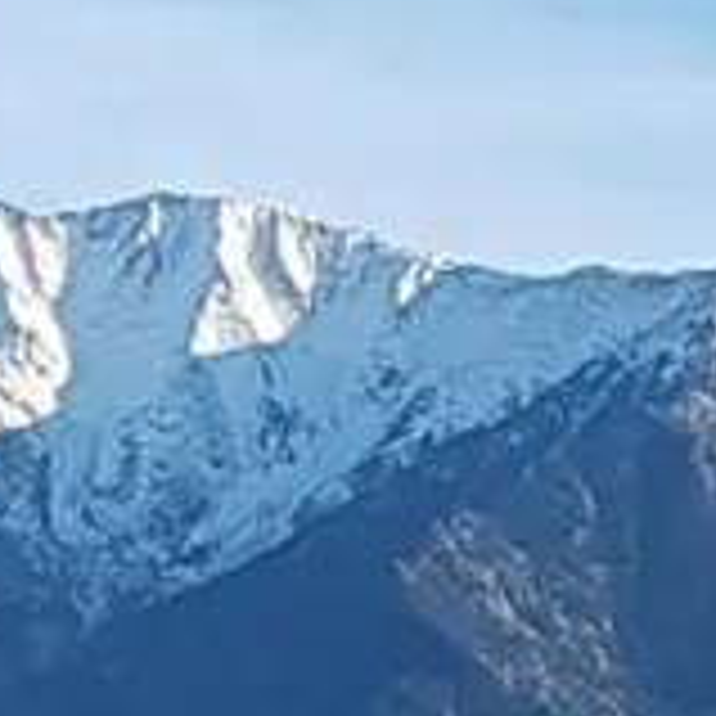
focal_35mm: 173
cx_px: -176
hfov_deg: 9.9
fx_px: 4048
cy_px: 1162
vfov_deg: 9.7
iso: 40
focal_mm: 4.2
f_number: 1.7
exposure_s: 1/1120
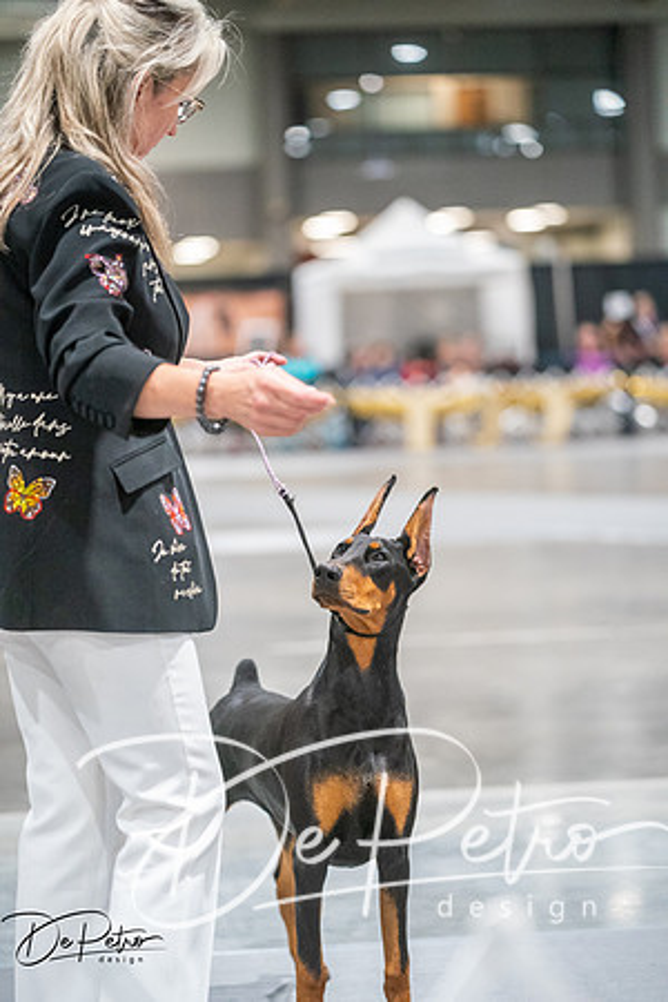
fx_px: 2950
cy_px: 501
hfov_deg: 12.9
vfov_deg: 19.3
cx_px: 334
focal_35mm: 106
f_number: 2.8
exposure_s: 1/250
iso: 6400
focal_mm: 106
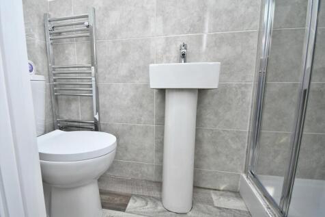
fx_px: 135
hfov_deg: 100.4
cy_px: 108
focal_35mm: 15
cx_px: 162
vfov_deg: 77.3
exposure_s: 1/250
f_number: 4.5
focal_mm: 10
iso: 100
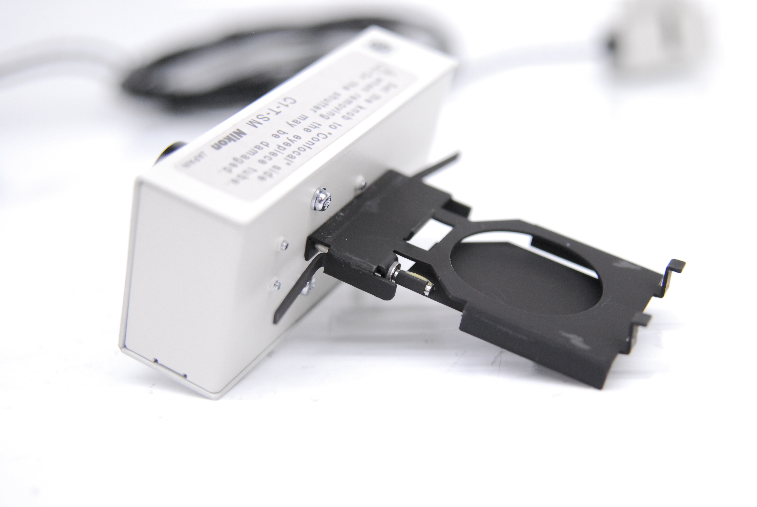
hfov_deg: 33.4
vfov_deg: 22.7
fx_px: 1263
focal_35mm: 60
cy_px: 254
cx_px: 378
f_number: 3.3
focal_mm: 40
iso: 800
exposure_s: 1/100
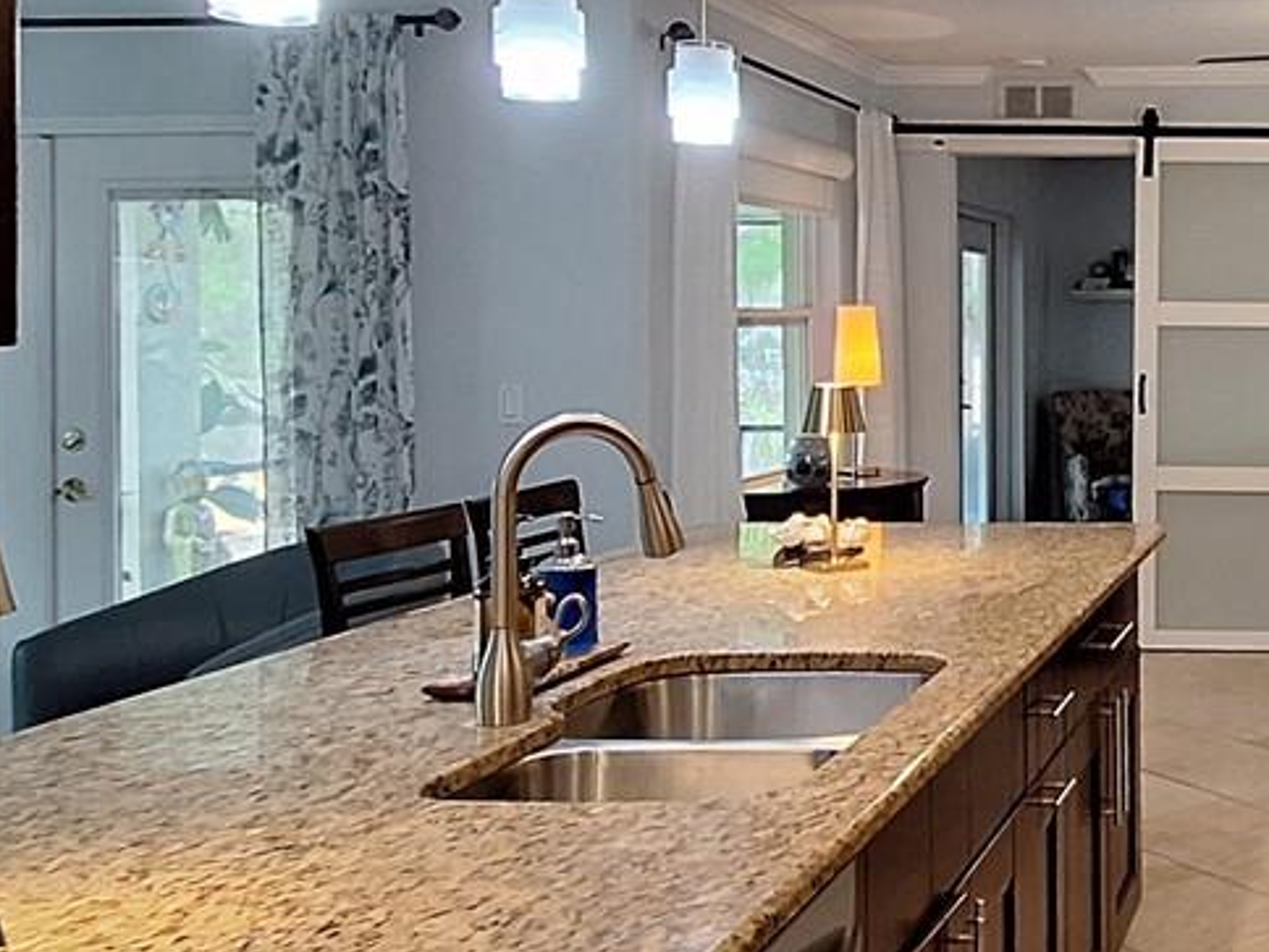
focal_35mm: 43
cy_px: 265
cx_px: 1358
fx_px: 1576
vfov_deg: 33.1
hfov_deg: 37.5
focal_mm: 1.74
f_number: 2.2
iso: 200
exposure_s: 1/40
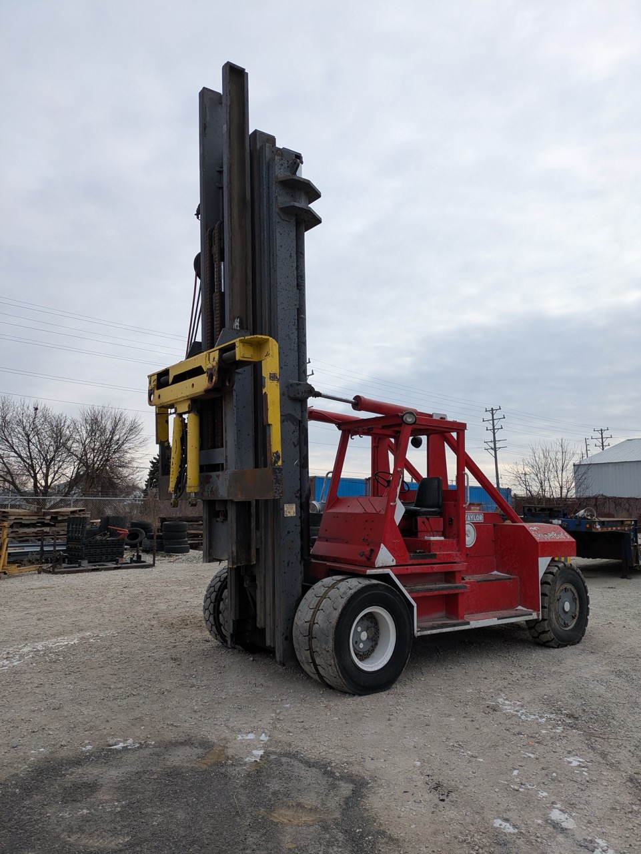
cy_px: 427
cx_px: 320
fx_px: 617
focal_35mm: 25
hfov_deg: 54.9
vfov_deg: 69.4
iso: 55
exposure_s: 1/1733
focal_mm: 5.43
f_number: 1.89
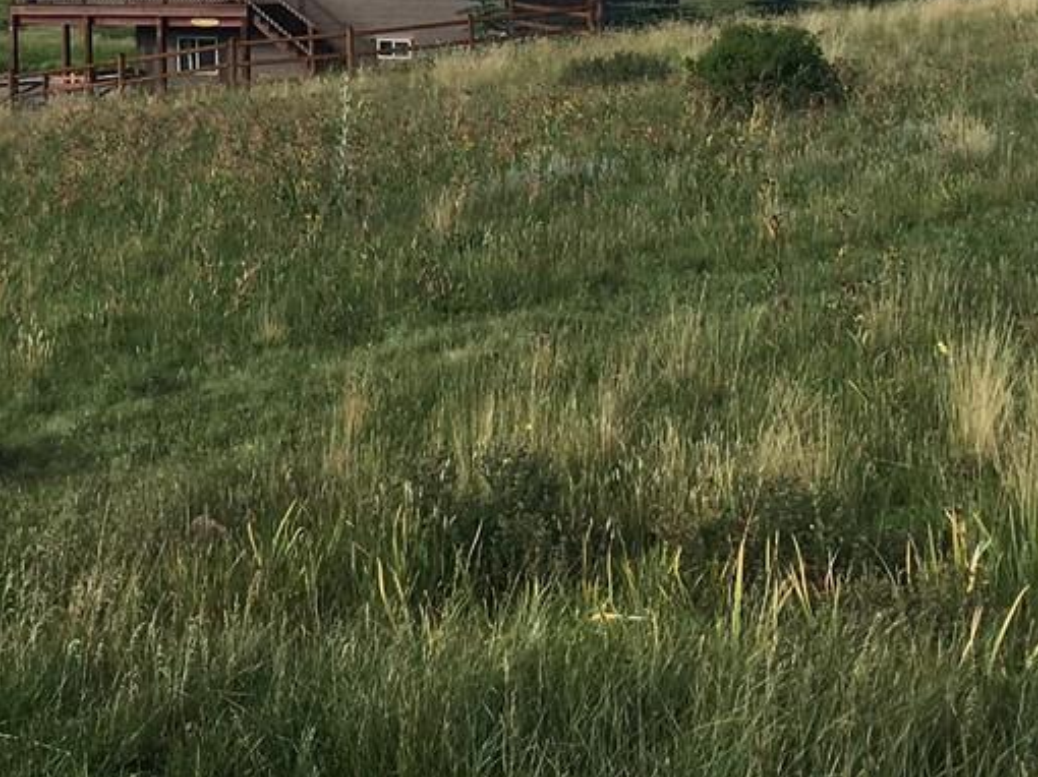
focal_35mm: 91
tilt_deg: +4.1
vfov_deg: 15.5
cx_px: 224
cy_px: -224
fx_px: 2727
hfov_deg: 21.3
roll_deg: +0.7
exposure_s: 1/739
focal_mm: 4.15
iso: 25
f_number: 2.2
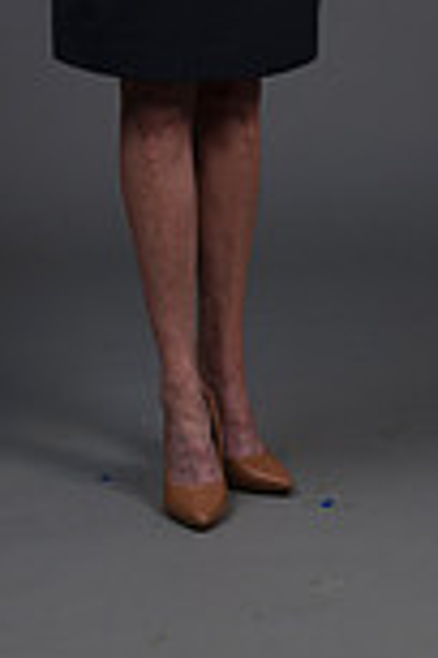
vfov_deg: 8.6
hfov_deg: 5.8
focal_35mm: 235
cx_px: 198
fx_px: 4288
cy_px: -181
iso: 160
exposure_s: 1/250
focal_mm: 80
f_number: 5.6
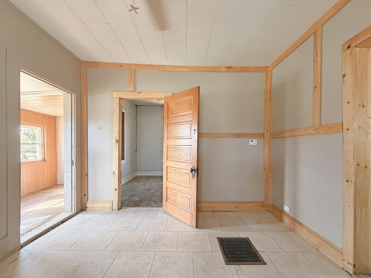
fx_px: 150
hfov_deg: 102.1
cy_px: 139
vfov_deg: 85.7
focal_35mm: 14
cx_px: 186
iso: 320
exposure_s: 1/107
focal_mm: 2.22
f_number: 2.2
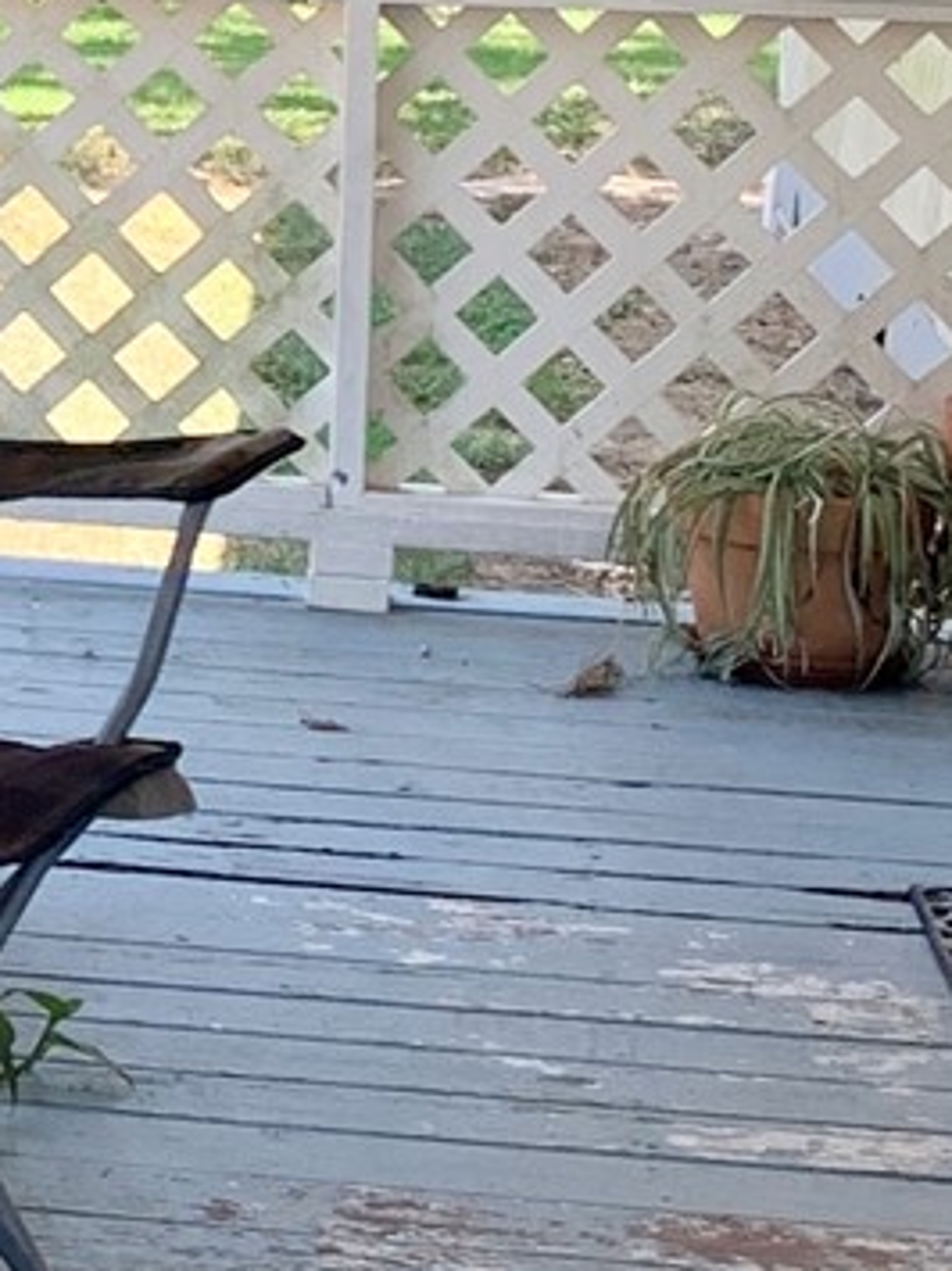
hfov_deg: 9.2
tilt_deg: -4.1
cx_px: -1038
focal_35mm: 150
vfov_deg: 13.0
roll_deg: -0.3
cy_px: -21
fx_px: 5504
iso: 25
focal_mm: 4.25
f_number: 1.8
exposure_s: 1/241
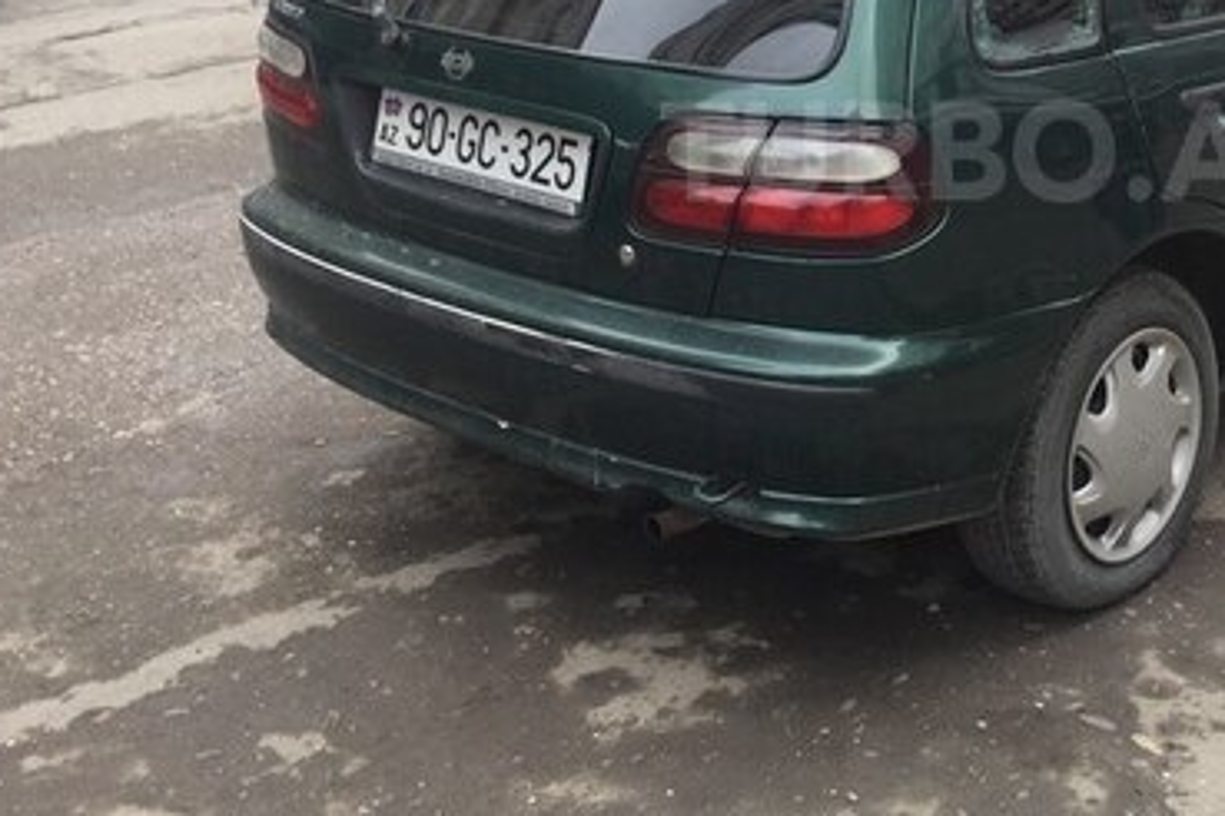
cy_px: 151
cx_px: 999
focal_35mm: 54
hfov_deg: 35.5
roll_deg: -2.9
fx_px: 1837
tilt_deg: -14.7
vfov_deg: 24.6
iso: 32
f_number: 2.2
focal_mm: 4.15
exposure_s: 1/117
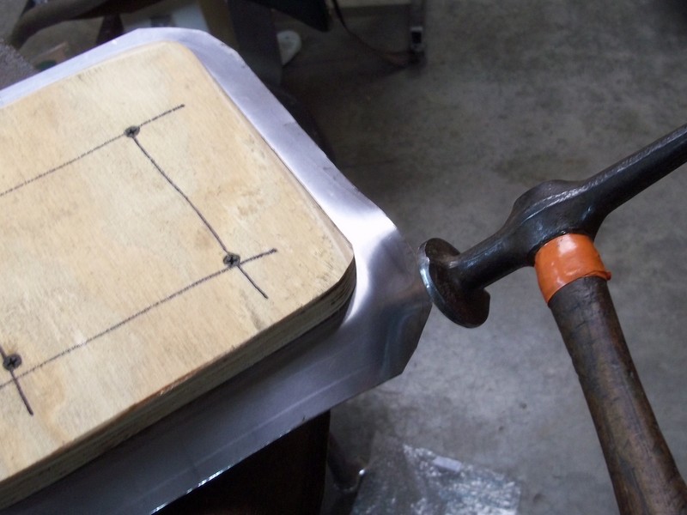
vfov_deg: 39.7
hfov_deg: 51.4
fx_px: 714
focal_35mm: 36
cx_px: 344
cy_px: 258
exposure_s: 1/13
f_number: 3.1
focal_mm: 6.5
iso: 160
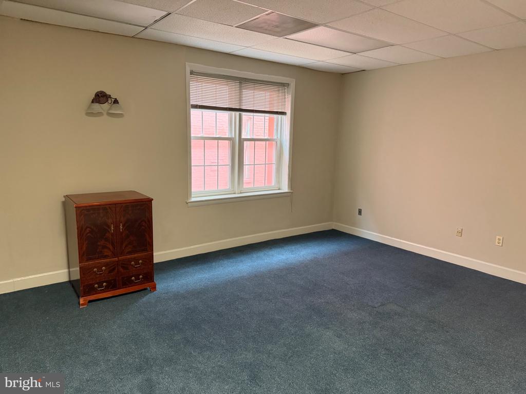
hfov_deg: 71.6
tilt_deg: -9.7
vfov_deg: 56.8
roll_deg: -0.9
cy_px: 197
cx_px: 263
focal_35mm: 24
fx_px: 365
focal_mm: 6.76
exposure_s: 1/60
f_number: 1.78
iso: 640
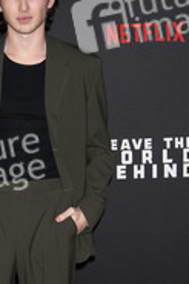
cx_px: 11
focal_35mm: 104
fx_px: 820
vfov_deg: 19.4
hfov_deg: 13.0
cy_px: 247
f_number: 5
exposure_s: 1/200
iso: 400
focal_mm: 48
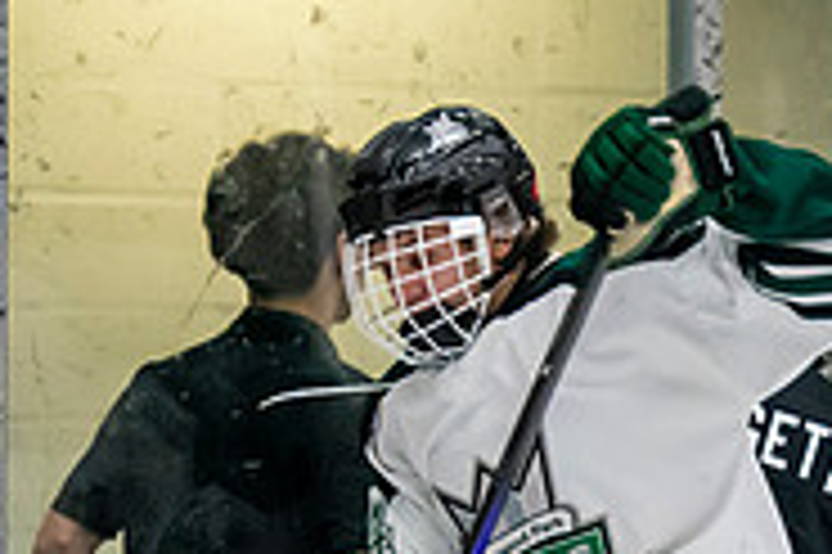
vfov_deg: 2.4
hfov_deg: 3.6
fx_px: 13392
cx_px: 662
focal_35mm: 580
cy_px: 822
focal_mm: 120
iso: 2000
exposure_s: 1/640
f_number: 3.2
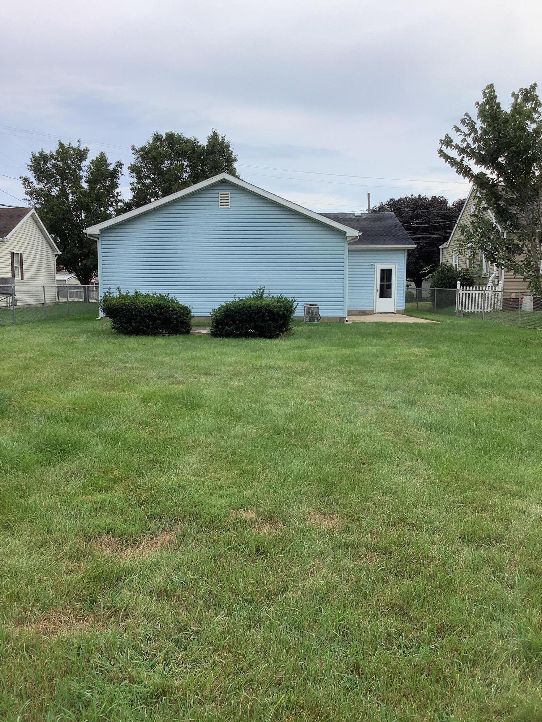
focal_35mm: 31
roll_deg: +0.6
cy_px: 361
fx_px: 647
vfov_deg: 58.4
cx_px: 271
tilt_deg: -7.3
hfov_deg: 45.4
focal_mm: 3.3
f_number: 2.4
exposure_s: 1/646
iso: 25
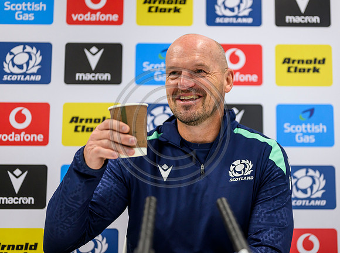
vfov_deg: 25.1
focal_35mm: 58
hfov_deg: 33.3
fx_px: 566
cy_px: 117
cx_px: 204
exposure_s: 1/500
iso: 2000
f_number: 1.8
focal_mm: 50
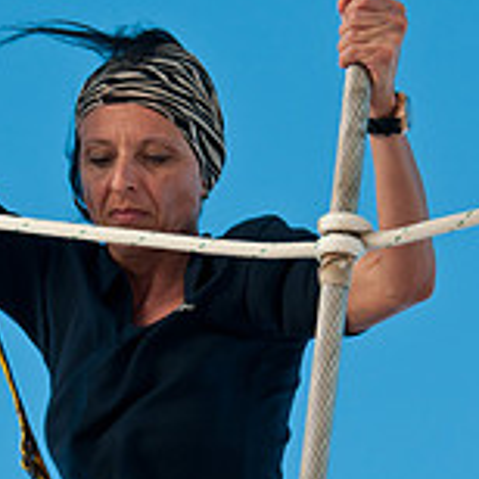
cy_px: 351
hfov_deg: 5.9
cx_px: 253
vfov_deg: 5.9
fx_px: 4650
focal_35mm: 297
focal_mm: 80
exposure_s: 1/250
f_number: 8
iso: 200
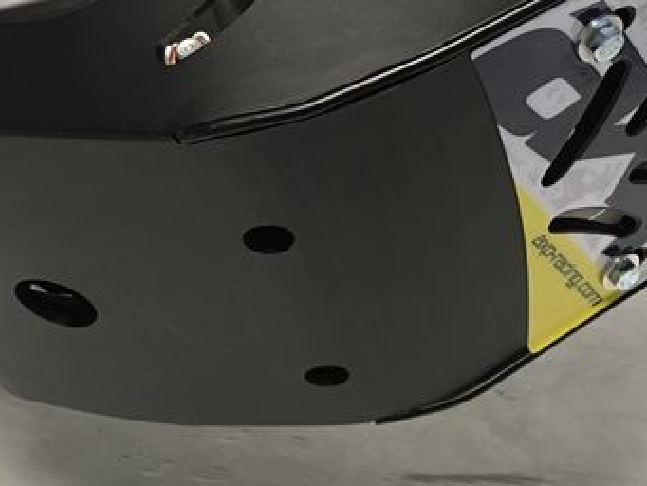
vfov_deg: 21.0
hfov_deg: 28.5
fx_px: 1271
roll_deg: -0.2
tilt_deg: -21.3
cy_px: 23
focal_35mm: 68
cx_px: 315
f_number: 2.2
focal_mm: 4.15
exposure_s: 1/33
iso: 200
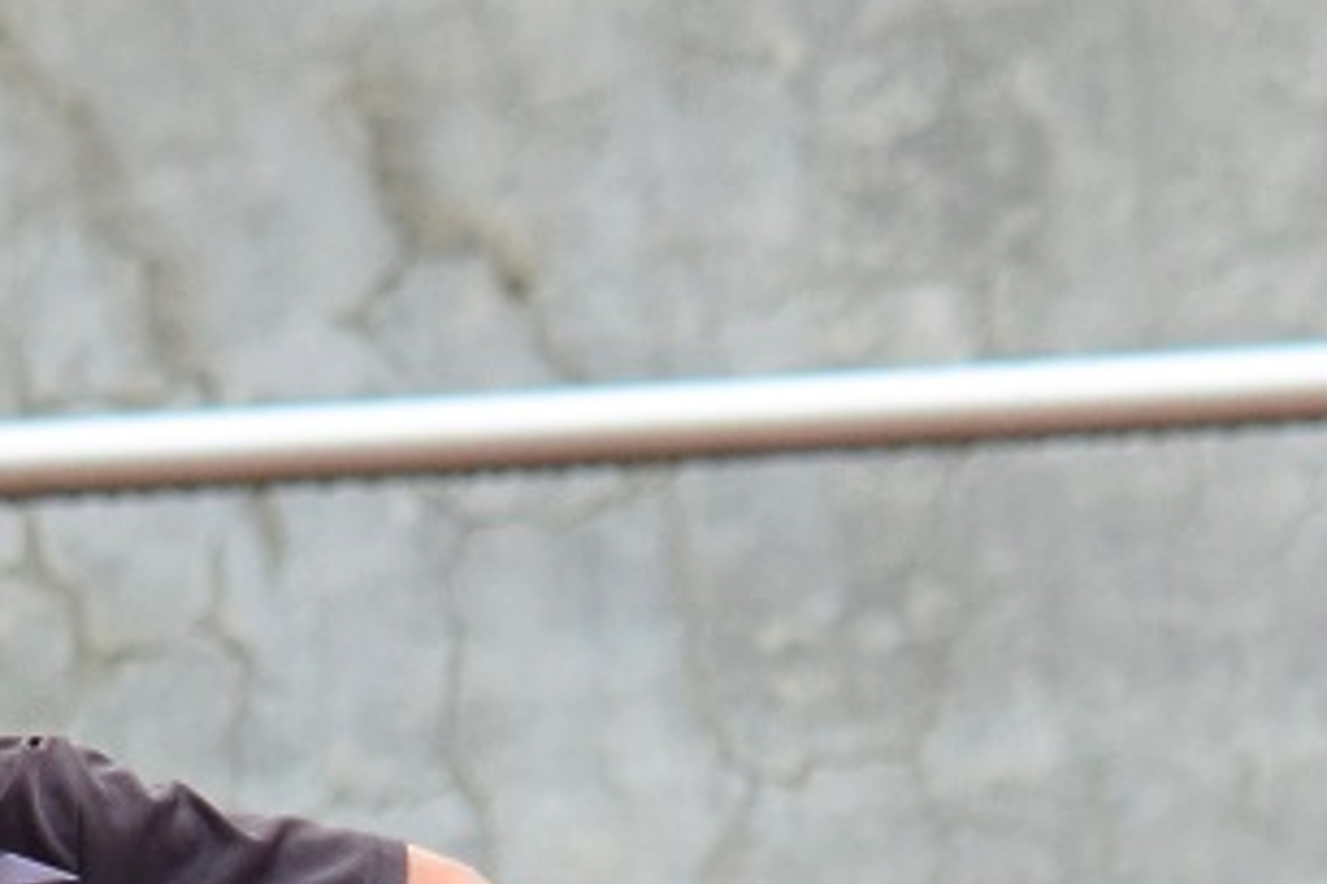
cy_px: 1352
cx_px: -134
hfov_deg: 2.2
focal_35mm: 955
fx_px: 35186
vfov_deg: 1.4
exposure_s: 1/1250
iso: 500
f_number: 5
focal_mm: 195
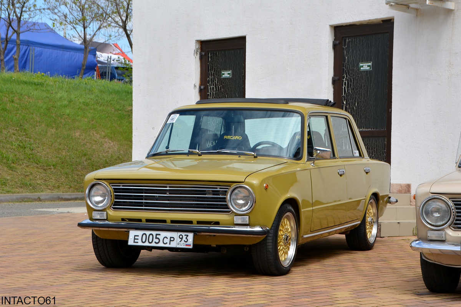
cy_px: 154
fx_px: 998
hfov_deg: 26.0
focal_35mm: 78
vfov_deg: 17.5
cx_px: 230
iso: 125
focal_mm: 52
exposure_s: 1/250
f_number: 8
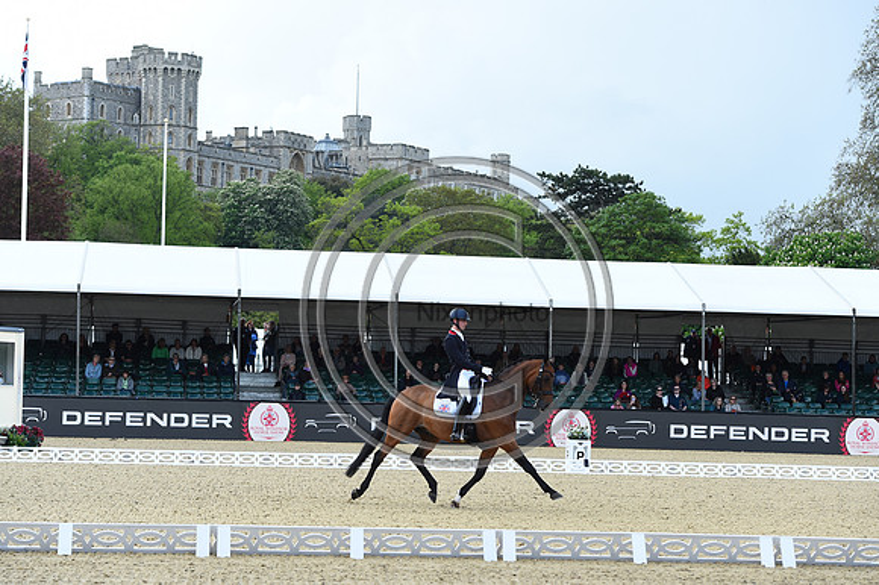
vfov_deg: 15.2
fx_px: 2196
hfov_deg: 22.6
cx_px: 440
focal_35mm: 90
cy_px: 292
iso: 720
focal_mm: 90
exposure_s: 1/1600
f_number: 5
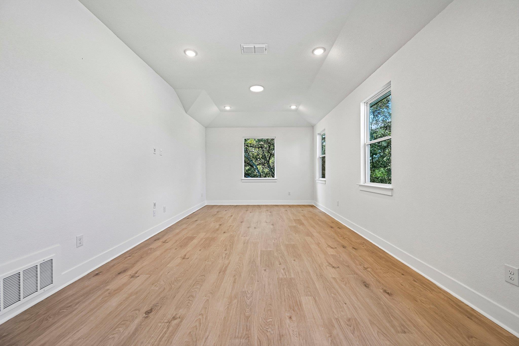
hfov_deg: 104.3
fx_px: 202
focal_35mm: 14
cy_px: 173
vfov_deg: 81.2
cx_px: 260
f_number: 8
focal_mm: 14
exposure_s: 1/15
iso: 100
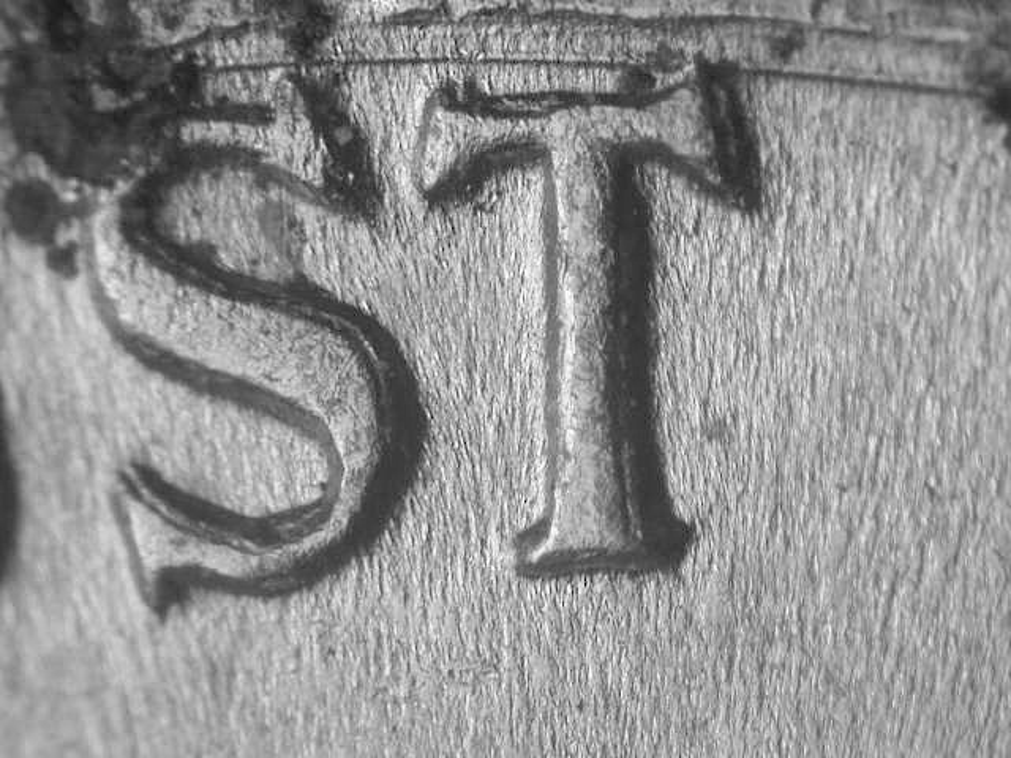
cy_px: 379
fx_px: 3943
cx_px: 506
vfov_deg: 11.0
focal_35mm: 135
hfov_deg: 14.6
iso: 100
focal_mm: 28
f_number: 4.7
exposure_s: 1/15.4
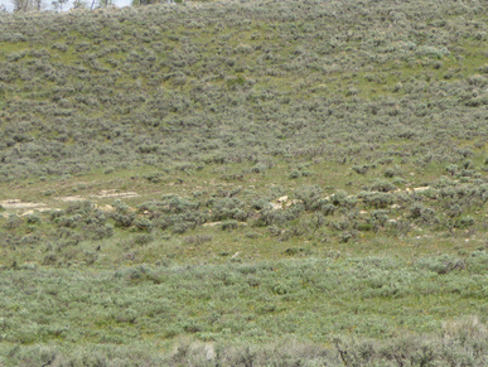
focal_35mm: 228
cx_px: 309
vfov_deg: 6.5
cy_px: 293
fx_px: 3217
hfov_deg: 8.7
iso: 100
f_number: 5.2
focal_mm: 22.3
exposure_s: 1/320
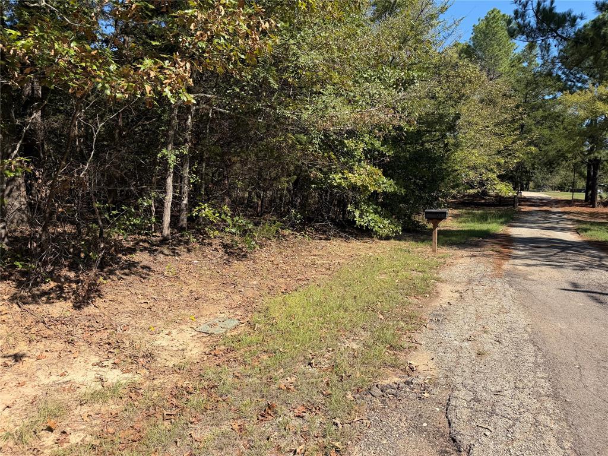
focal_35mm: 24
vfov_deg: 56.8
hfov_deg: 71.6
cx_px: 304
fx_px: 422
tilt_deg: -5.2
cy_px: 228
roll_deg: +0.7
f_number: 1.78
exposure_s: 1/3145
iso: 80
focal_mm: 6.76
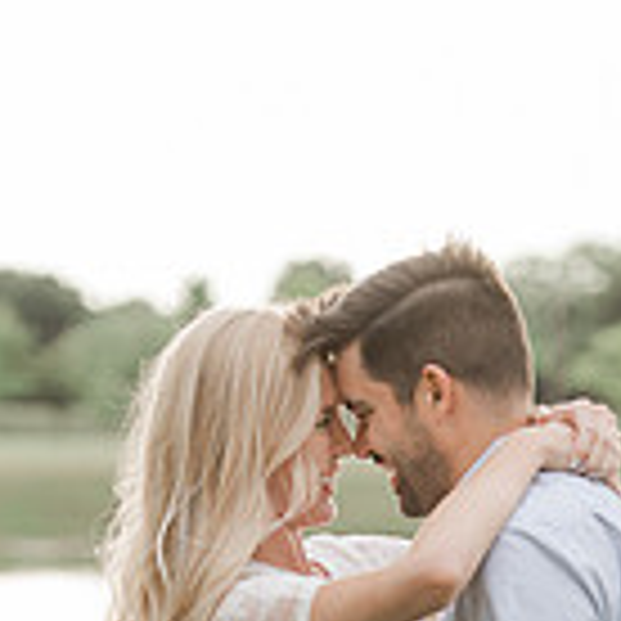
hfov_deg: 6.3
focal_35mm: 277
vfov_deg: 6.2
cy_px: 950
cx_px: 338
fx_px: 5622
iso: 200
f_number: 3.2
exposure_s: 1/200
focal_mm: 100
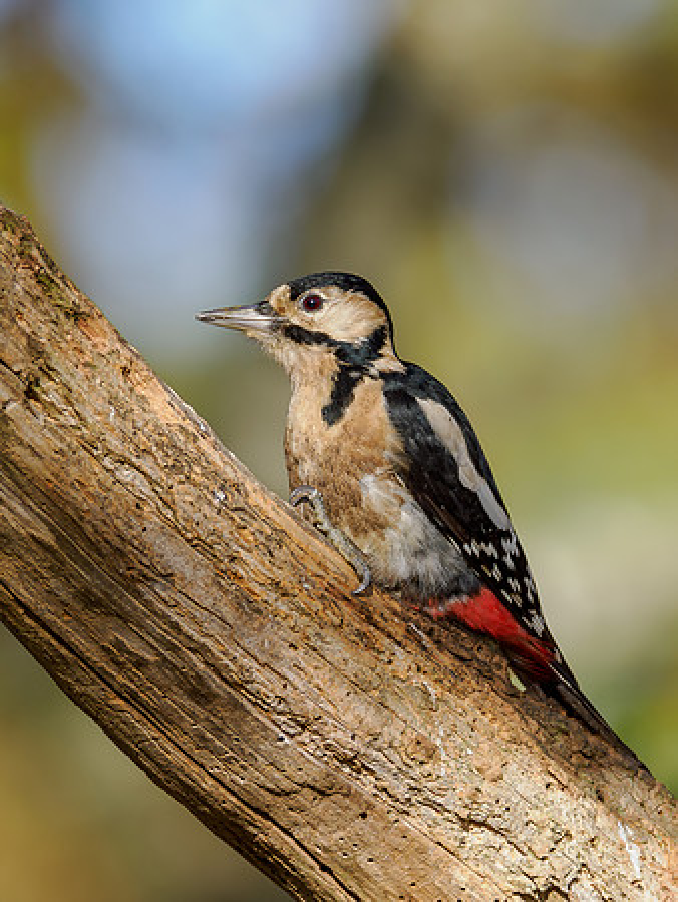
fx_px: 30533
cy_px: 618
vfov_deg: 1.7
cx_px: 394
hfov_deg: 1.3
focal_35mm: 1170
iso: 200
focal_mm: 300
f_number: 4
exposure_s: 1/1000
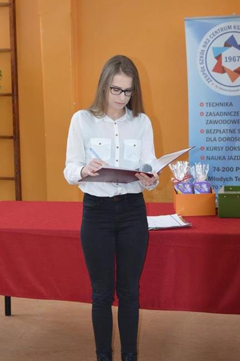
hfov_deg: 18.9
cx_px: 120
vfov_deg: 28.1
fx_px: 721
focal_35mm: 72
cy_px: 180
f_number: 5.3
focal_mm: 48
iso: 2000
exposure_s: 1/60
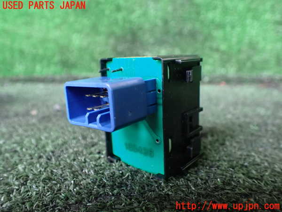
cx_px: 141
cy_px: 106
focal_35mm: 30
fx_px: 244
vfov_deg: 46.8
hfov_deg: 60.0
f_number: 2.3
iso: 1250
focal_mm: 5.4
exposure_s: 1/30
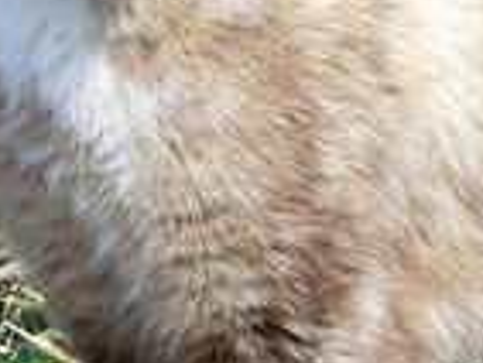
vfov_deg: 0.8
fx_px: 26659
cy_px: 170
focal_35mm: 1909
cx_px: 630
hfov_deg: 1.0
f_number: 5.9
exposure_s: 1/250
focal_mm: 53
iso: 100
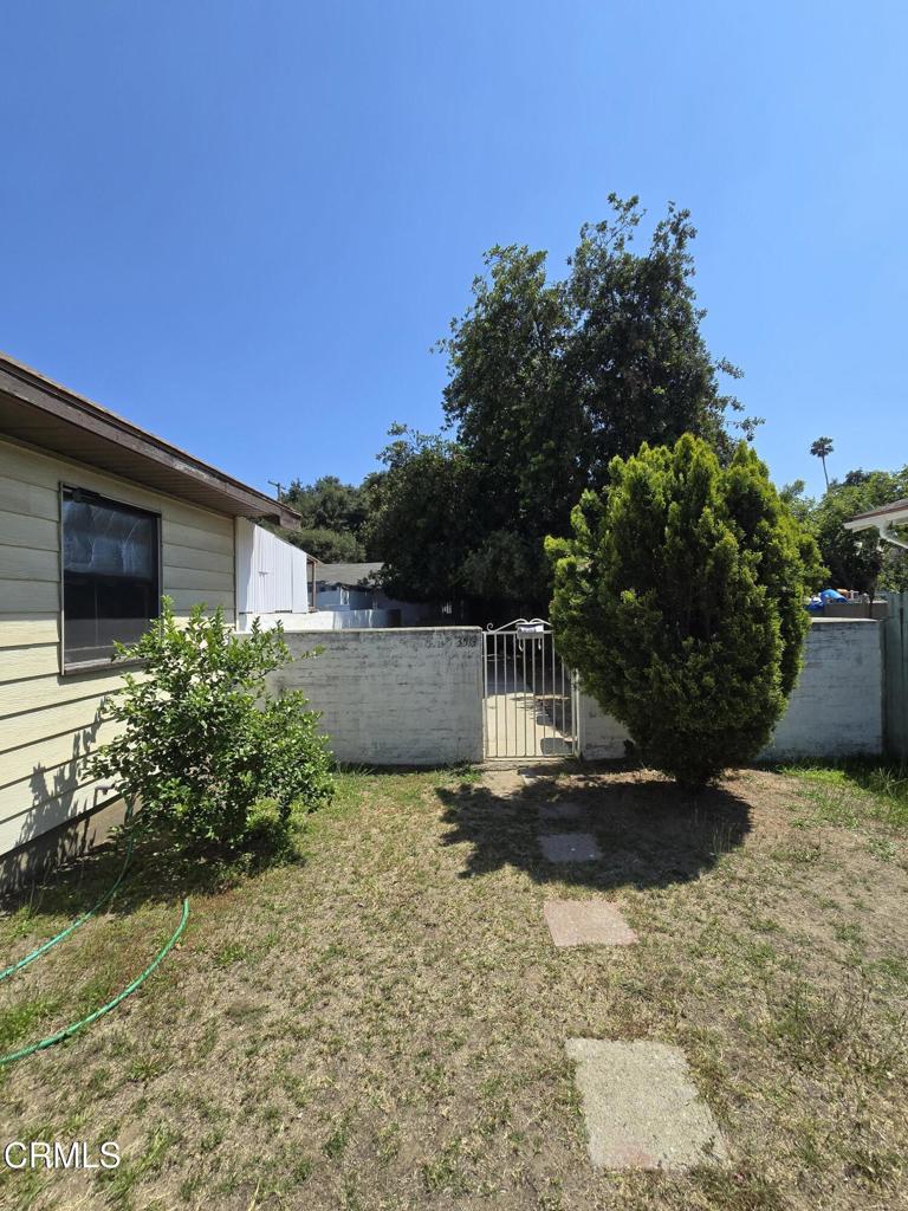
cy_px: 606
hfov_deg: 89.9
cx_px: 454
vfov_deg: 106.2
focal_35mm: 13
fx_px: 455
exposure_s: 1/2054
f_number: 2.2
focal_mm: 2.2
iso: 50
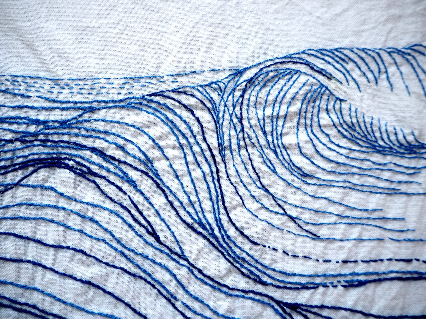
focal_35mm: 28
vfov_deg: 49.7
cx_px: 213
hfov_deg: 63.4
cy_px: 160
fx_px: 345
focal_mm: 14
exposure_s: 1/60
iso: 1000
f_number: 3.5
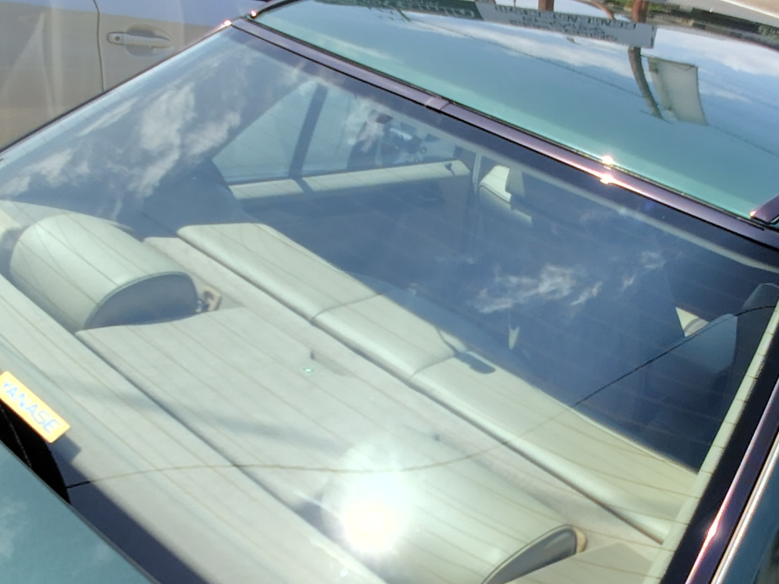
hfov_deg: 60.4
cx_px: 510
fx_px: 653
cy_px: 355
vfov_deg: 47.9
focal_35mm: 29
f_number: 2.4
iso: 50
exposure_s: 1/853
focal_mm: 1.6
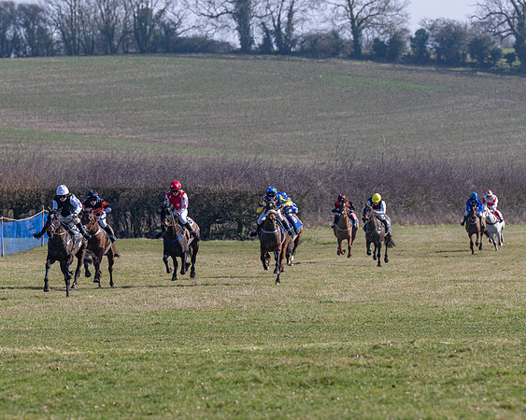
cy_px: 215
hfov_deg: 5.0
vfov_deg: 4.0
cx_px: 164
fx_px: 6027
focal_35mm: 387
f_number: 5
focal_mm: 200
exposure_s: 1/1250
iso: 200
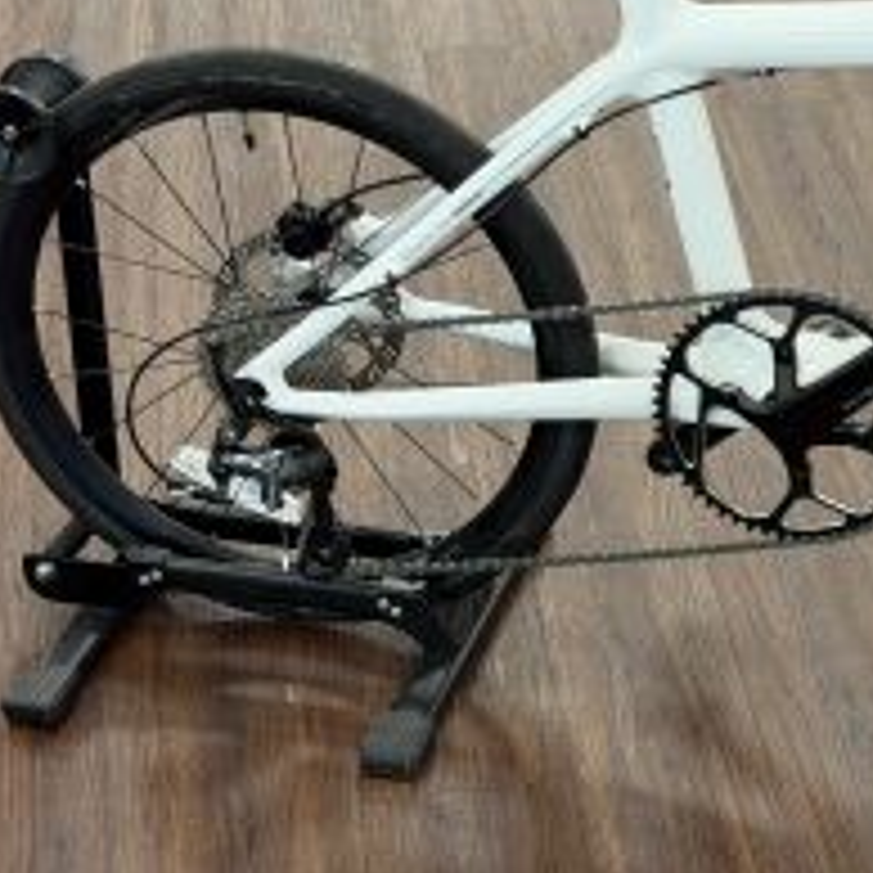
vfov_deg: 16.4
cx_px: 968
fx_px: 2996
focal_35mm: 105
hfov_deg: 16.1
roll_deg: -3.8
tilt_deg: -25.5
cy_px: 117
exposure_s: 1/50
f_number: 1.78
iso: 80
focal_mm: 6.76
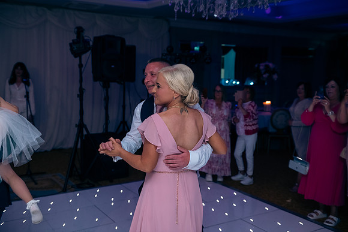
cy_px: 116
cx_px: 174
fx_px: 464
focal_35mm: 48
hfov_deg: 41.1
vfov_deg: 28.1
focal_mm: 48
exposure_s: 1/160
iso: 800
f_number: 3.5
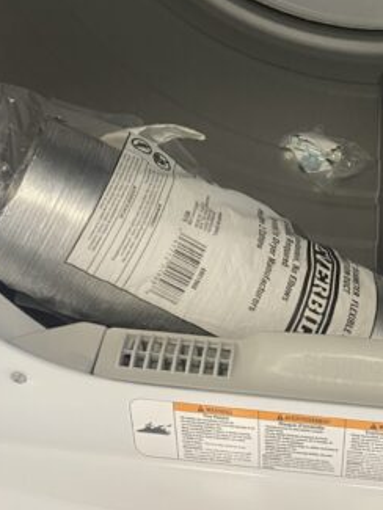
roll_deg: -2.1
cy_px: 35
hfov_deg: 22.8
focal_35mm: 64
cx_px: 278
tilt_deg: -32.1
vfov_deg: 28.8
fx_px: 944
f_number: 1.8
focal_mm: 4.25
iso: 125
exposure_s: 1/64
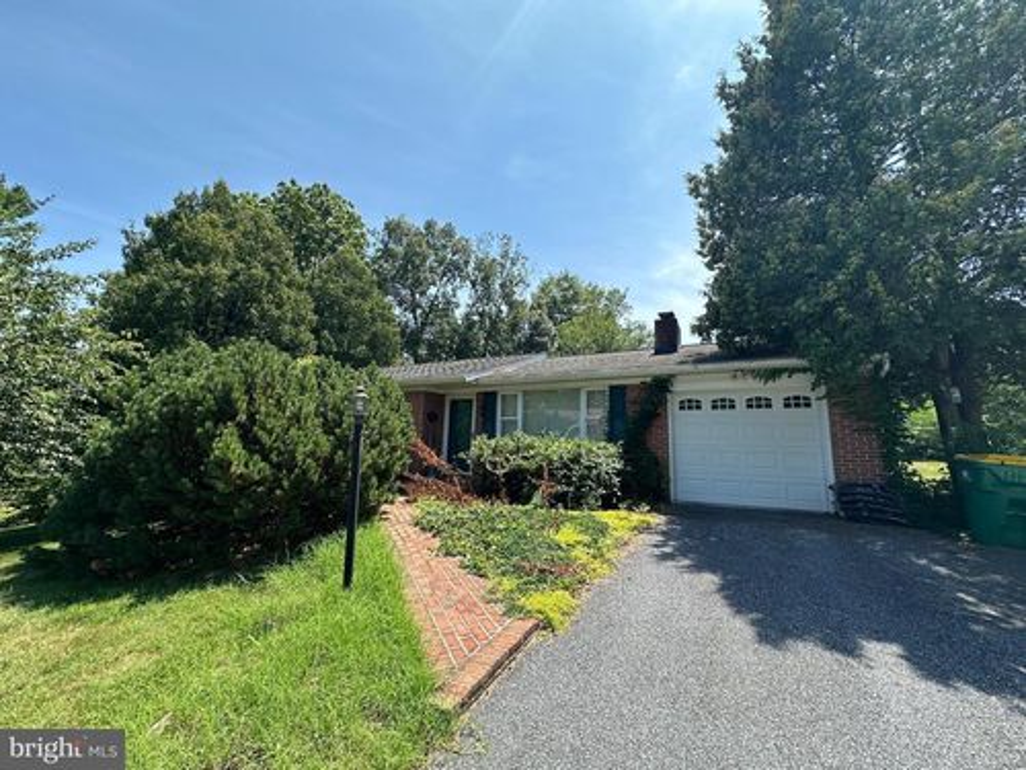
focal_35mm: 14
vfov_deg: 85.7
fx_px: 415
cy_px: 385
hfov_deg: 102.1
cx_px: 513
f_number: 2.2
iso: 50
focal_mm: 2.22
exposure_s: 1/1014
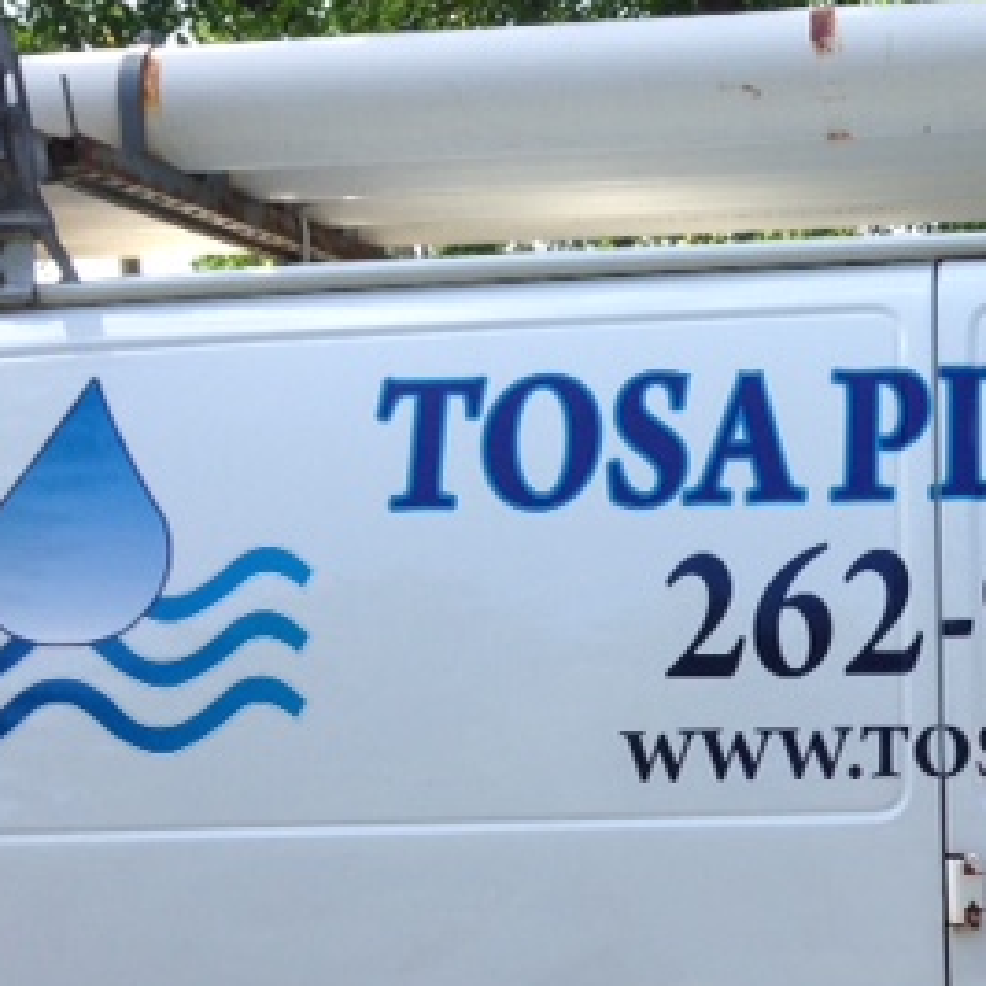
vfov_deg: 24.3
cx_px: 934
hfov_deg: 23.8
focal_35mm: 70
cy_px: 761
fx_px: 2256
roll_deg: -0.4
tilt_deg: -4.9
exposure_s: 1/452
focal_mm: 4.12
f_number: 2.4
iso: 50
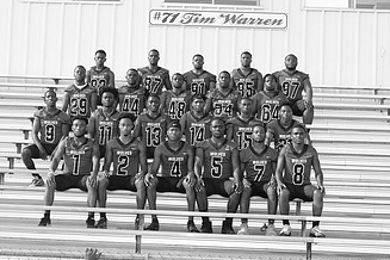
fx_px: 1018
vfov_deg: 14.5
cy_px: 103
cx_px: 138
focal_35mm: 94
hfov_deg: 21.6
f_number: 4
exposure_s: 1/400
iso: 200
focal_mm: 35
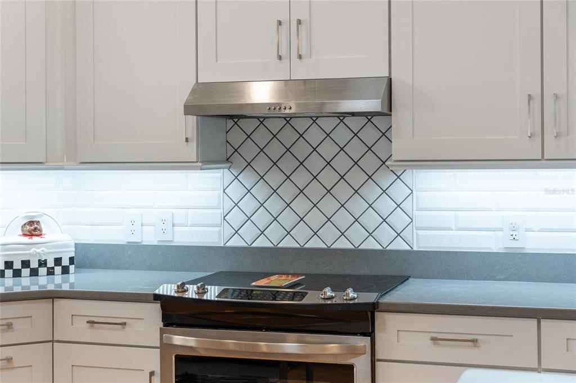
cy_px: 192
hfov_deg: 34.6
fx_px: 926
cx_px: 288
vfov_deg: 23.4
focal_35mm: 58
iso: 250
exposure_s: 1/30
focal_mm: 57.9
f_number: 5
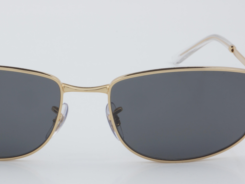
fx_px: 883
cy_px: 108
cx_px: 84
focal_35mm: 125
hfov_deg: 15.8
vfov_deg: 11.9
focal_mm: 55
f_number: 32
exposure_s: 1/4
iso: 100
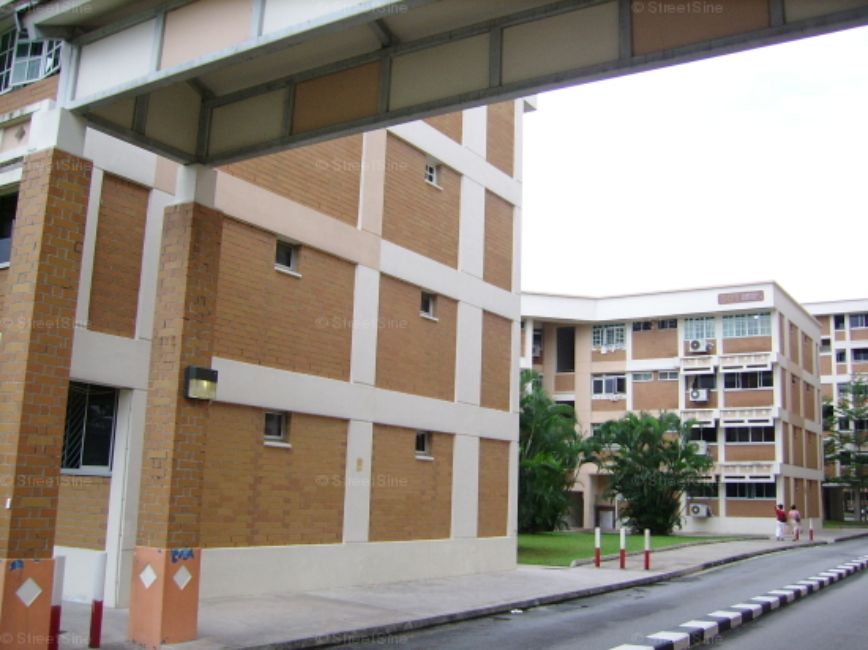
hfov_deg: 52.6
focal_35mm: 35
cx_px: 434
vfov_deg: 40.7
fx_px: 877
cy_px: 325
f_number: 2.8
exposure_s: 1/38
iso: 100
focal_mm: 5.95
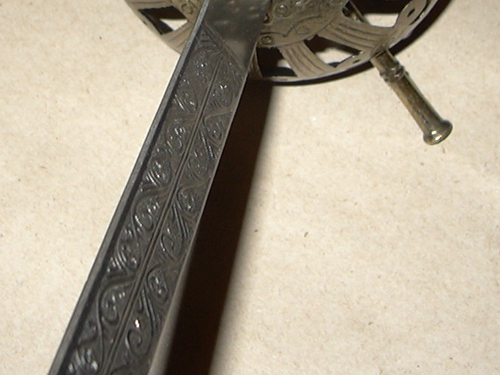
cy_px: -32
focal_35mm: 82
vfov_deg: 17.4
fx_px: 1184
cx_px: 253
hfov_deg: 23.8
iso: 100
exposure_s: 1/64.1
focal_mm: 5.4
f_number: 2.8
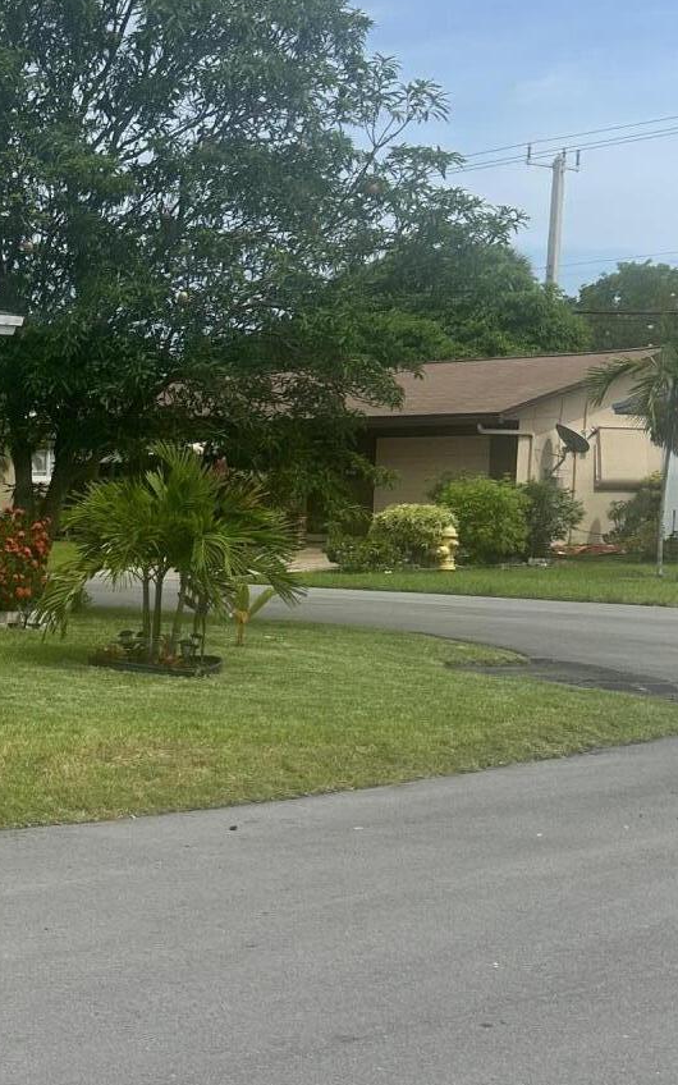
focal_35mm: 65
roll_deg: -0.8
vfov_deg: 31.3
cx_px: -264
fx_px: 1922
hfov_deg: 18.3
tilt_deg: -7.2
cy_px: 715
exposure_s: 1/4831
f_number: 1.5
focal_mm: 5.7
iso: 50
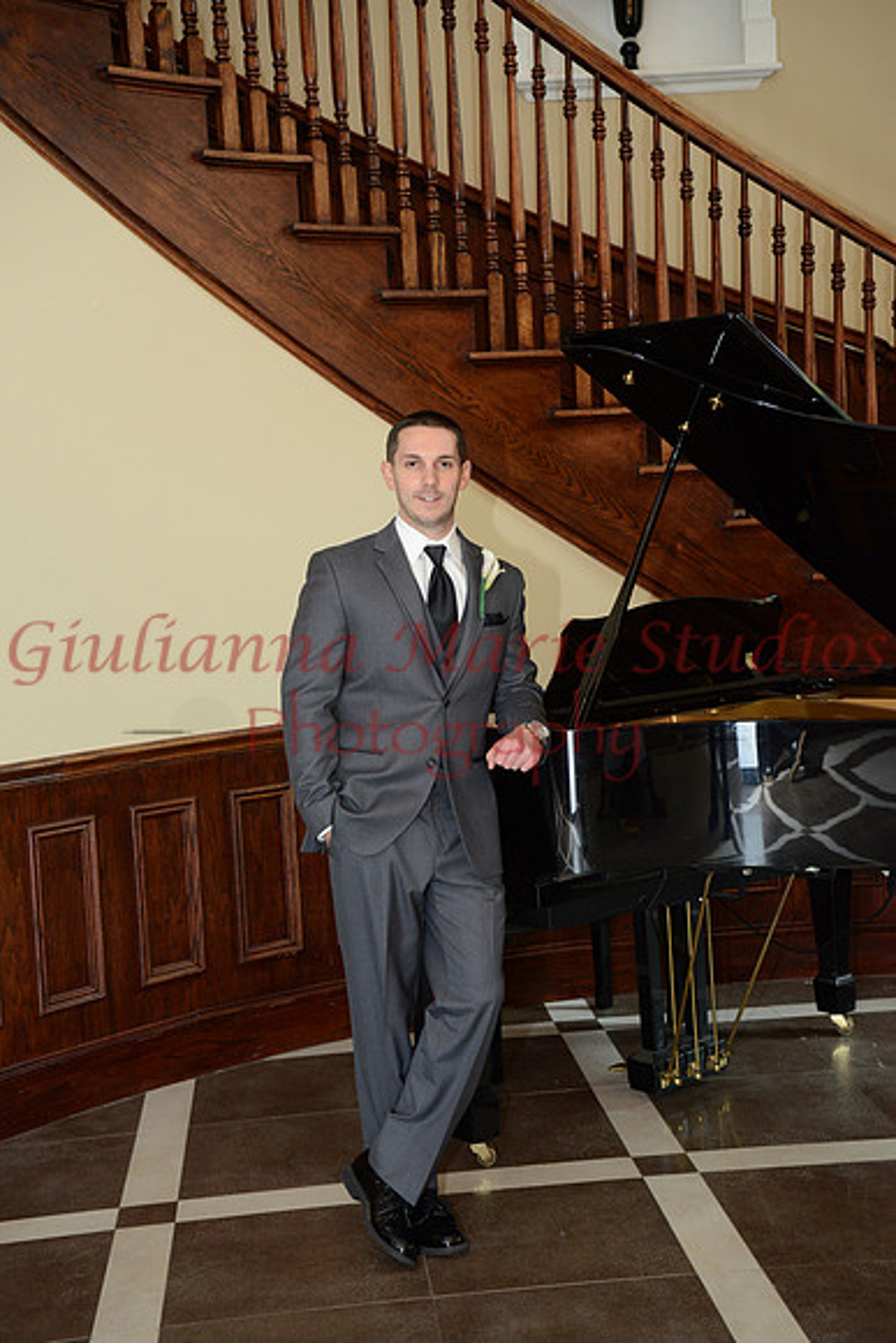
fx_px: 1865
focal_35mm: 50
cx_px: 448
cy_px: 672
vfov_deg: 39.6
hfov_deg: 27.0
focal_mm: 50
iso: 2000
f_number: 6.3
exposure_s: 1/60
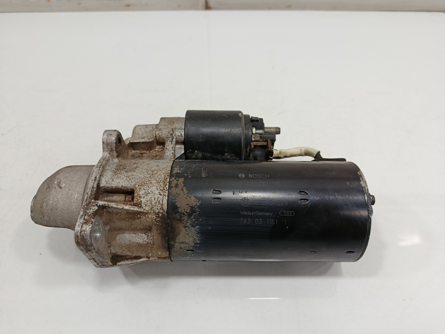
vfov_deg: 56.8
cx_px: 222
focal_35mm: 24
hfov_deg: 71.6
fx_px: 309
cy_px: 167
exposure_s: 1/100
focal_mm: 5.24
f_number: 1.7
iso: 1059
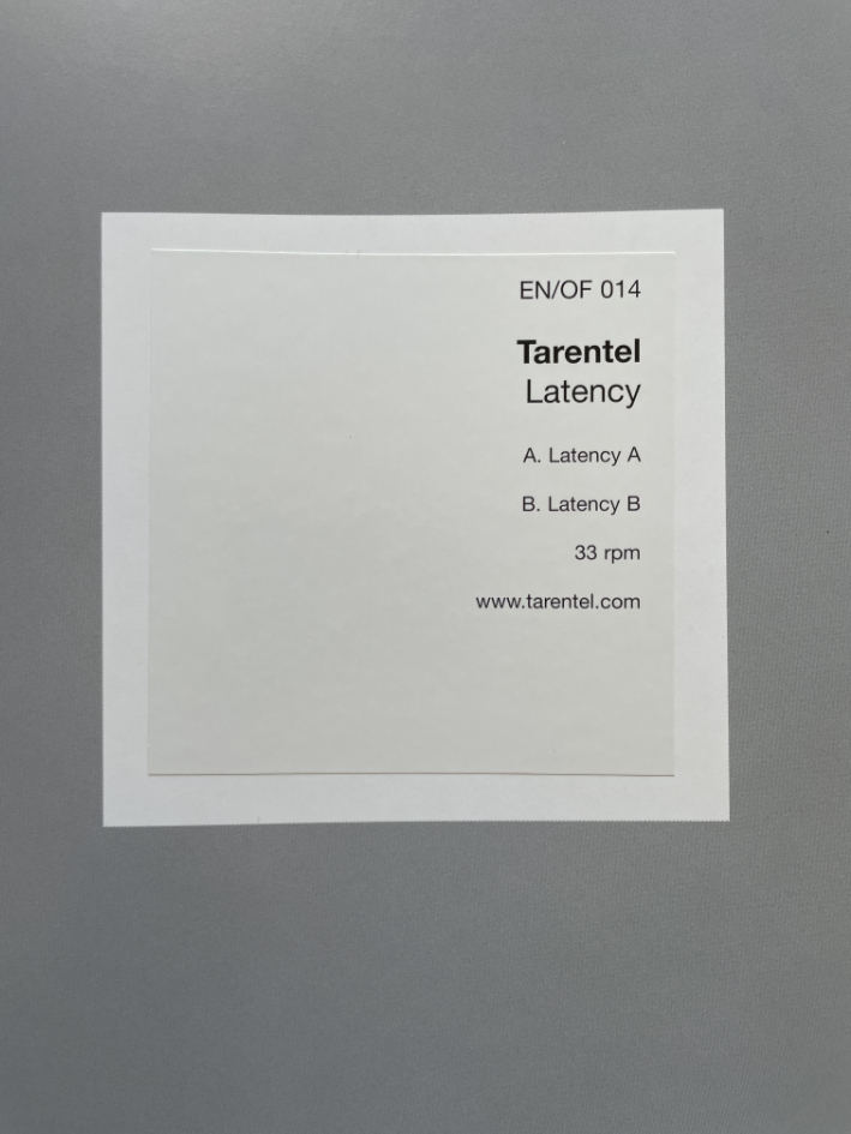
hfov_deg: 53.1
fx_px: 852
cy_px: 567
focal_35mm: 26
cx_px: 426
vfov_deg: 67.3
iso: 80
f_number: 1.6
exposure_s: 1/100
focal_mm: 4.2
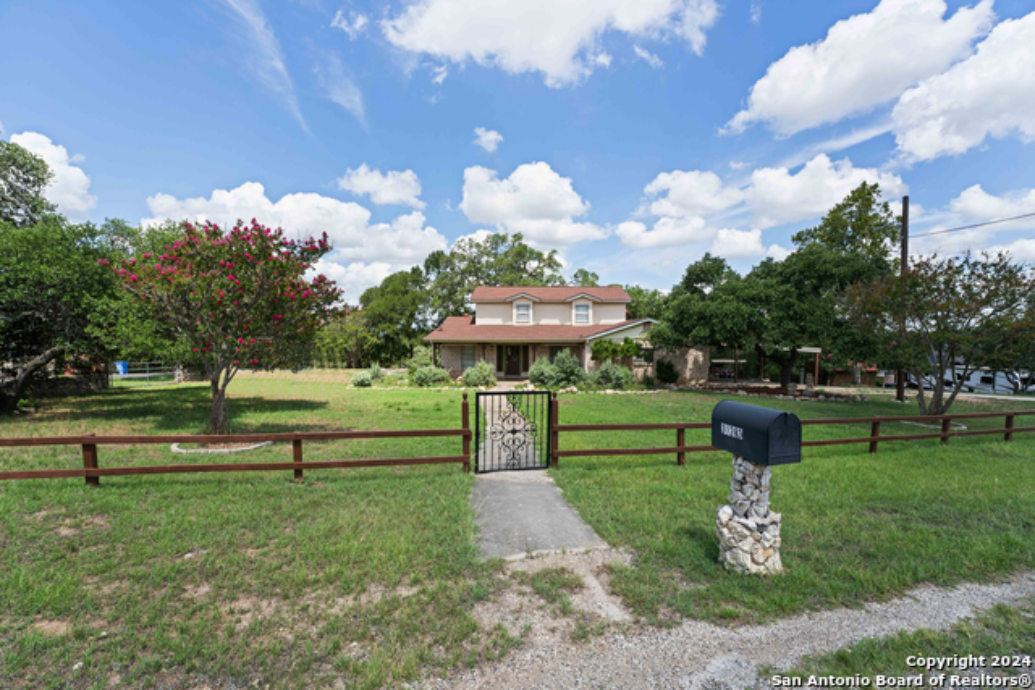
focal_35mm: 14
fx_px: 403
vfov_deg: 81.2
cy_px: 345
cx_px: 518
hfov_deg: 104.2
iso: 320
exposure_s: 1/400
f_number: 9
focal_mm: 14
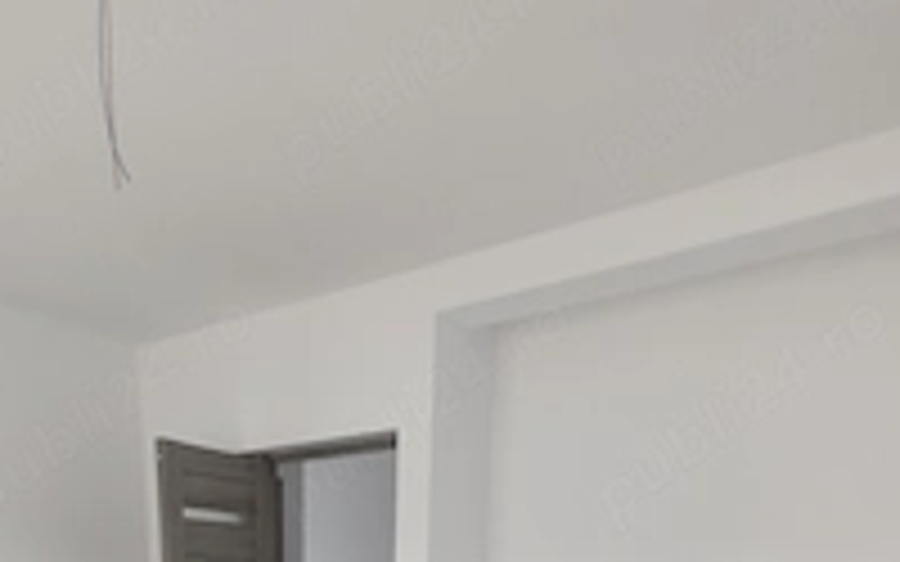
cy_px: 827
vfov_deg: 27.1
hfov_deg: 54.9
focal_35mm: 34
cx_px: 266
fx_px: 834
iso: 80
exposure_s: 1/50
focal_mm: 1.96
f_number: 2.2
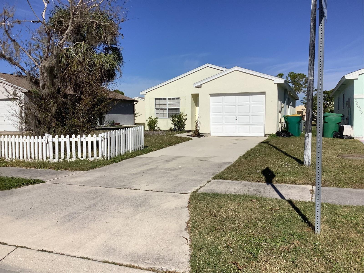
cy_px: 136
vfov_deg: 45.4
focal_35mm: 31
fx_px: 326
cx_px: 182
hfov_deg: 58.4
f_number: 2.4
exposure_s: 1/3891
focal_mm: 3.3
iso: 25
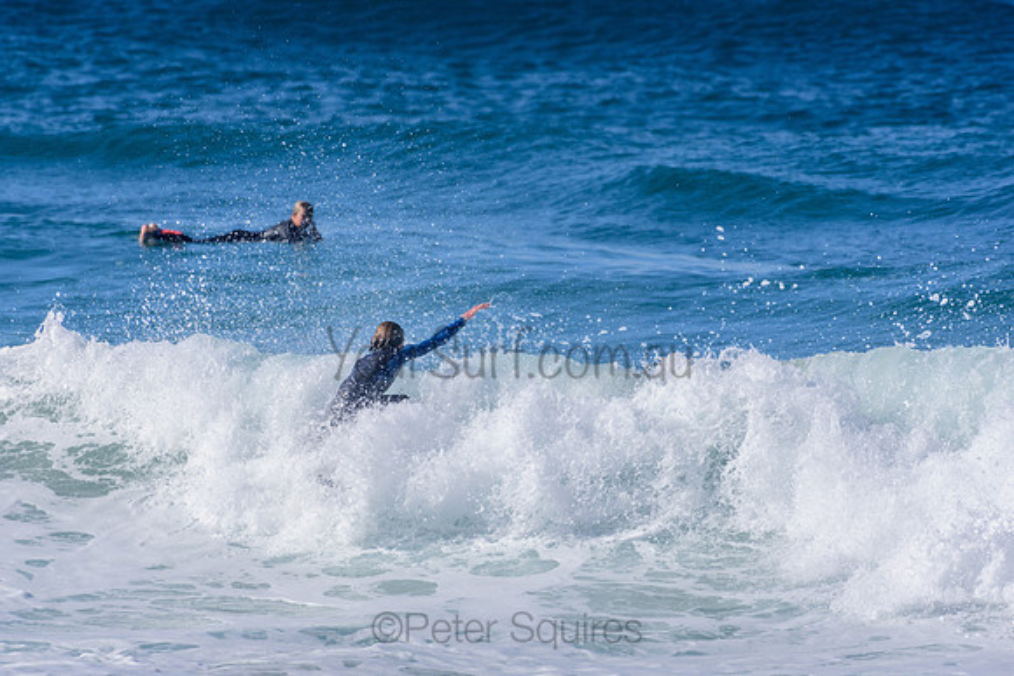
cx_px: 507
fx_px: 21129
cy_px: 338
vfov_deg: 1.8
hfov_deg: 2.7
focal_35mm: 750
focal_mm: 500
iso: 200
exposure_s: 1/2000
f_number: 5.6
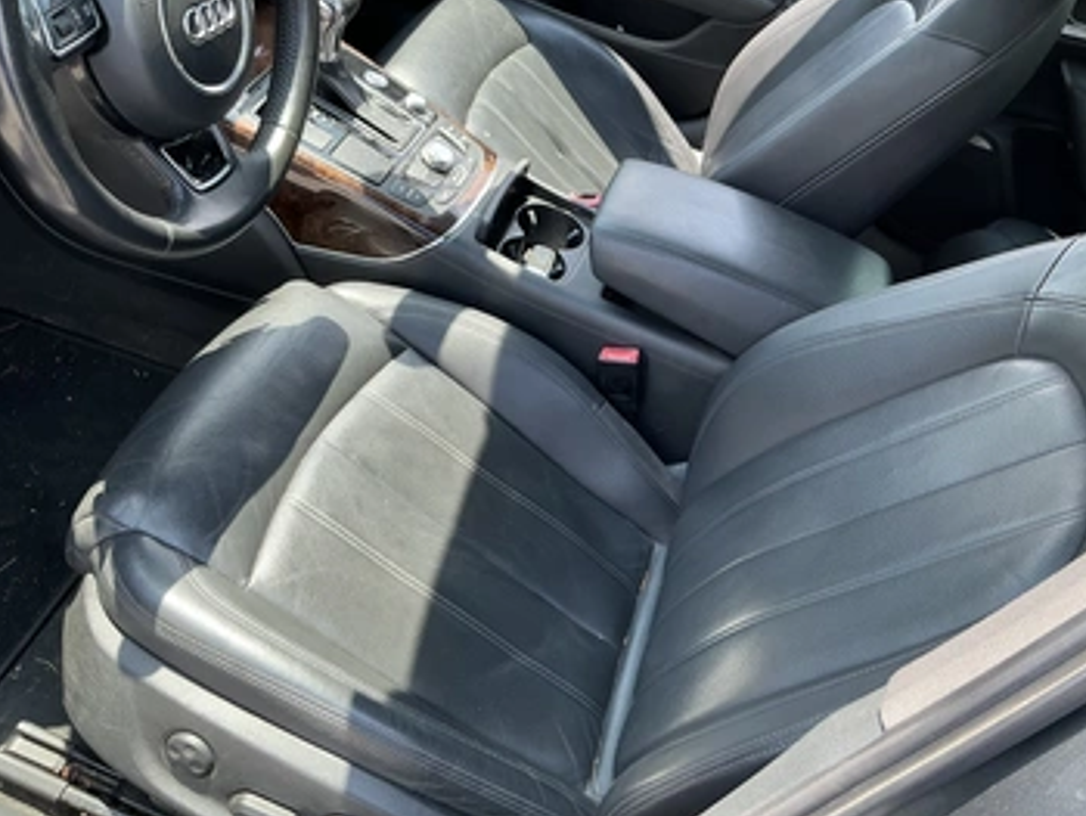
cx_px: 614
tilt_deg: -41.4
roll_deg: -28.7
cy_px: 406
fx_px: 1005
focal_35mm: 32
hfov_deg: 56.6
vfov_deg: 44.2
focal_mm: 3
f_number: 1.8
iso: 25
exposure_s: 1/122
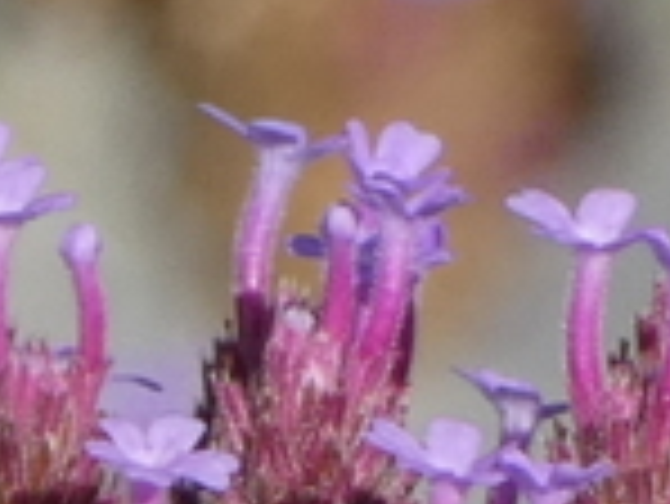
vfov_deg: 0.9
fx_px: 32311
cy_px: 976
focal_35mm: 1668
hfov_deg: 1.2
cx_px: 92
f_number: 5.5
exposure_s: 1/320
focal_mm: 52.2
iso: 80
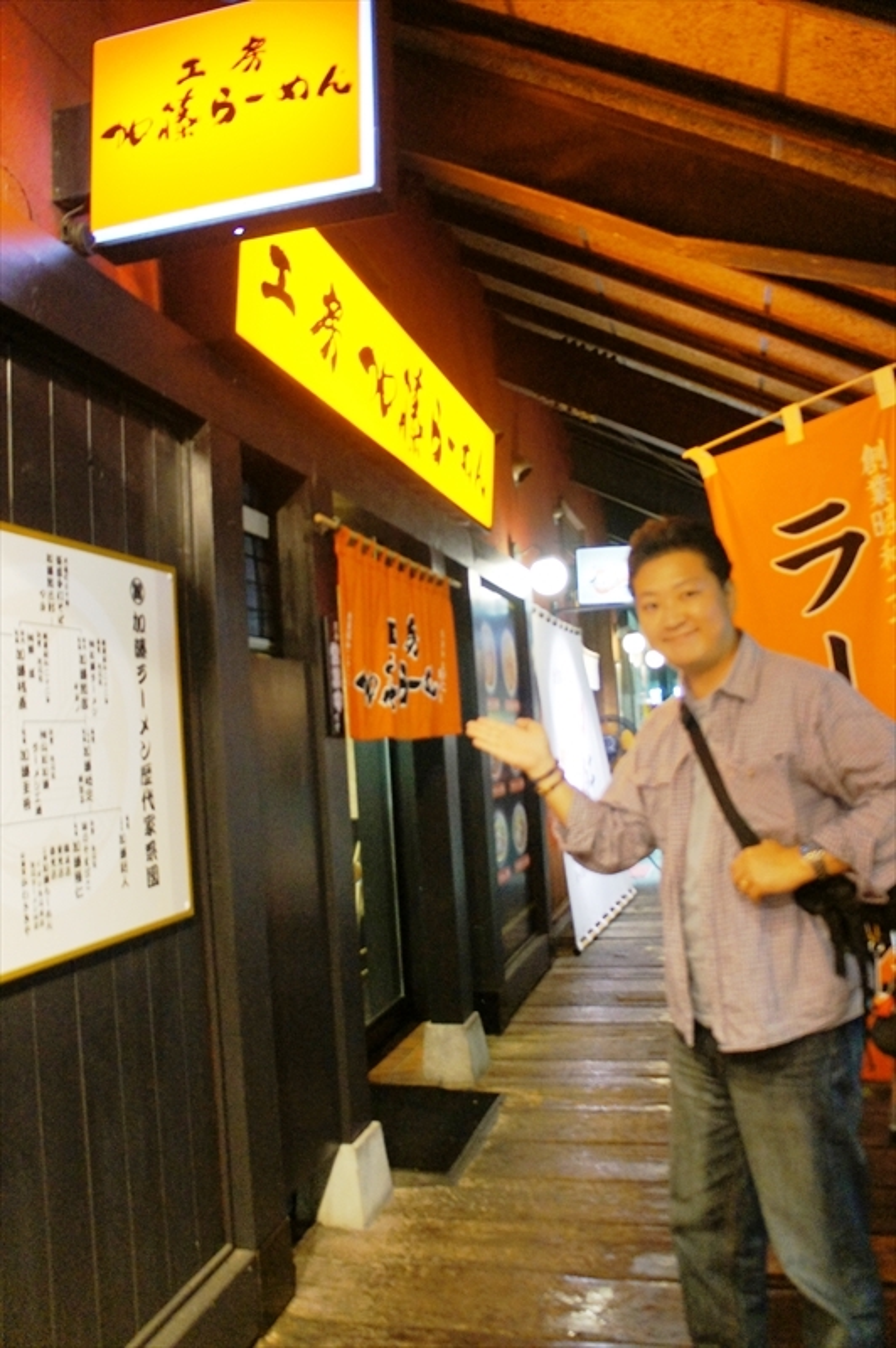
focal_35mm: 27
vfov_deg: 67.4
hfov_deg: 47.9
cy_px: 674
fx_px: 1010
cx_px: 448
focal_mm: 18
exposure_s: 1/40
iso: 1600
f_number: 3.5
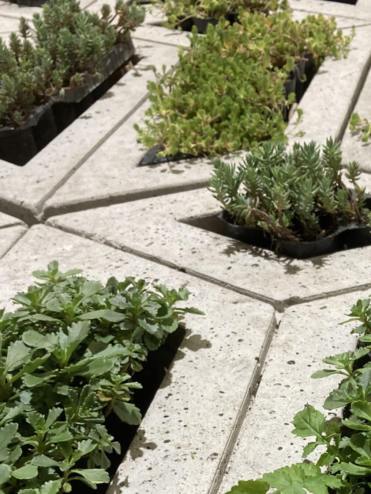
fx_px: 757
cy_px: 441
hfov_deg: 26.7
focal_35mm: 53
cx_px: 323
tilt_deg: -40.1
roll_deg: +2.1
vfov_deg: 34.3
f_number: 1.8
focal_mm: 3.99
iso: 125
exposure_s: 1/50
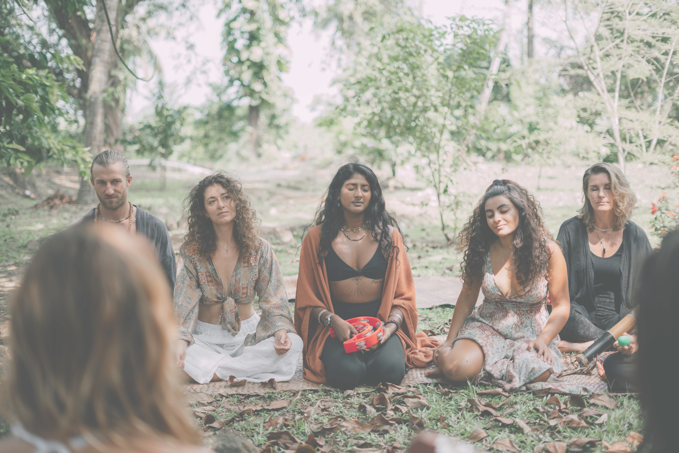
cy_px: 226
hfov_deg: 39.6
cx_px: 340
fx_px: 943
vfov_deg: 27.0
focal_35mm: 50
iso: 125
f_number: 1.8
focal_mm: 50
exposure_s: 1/250
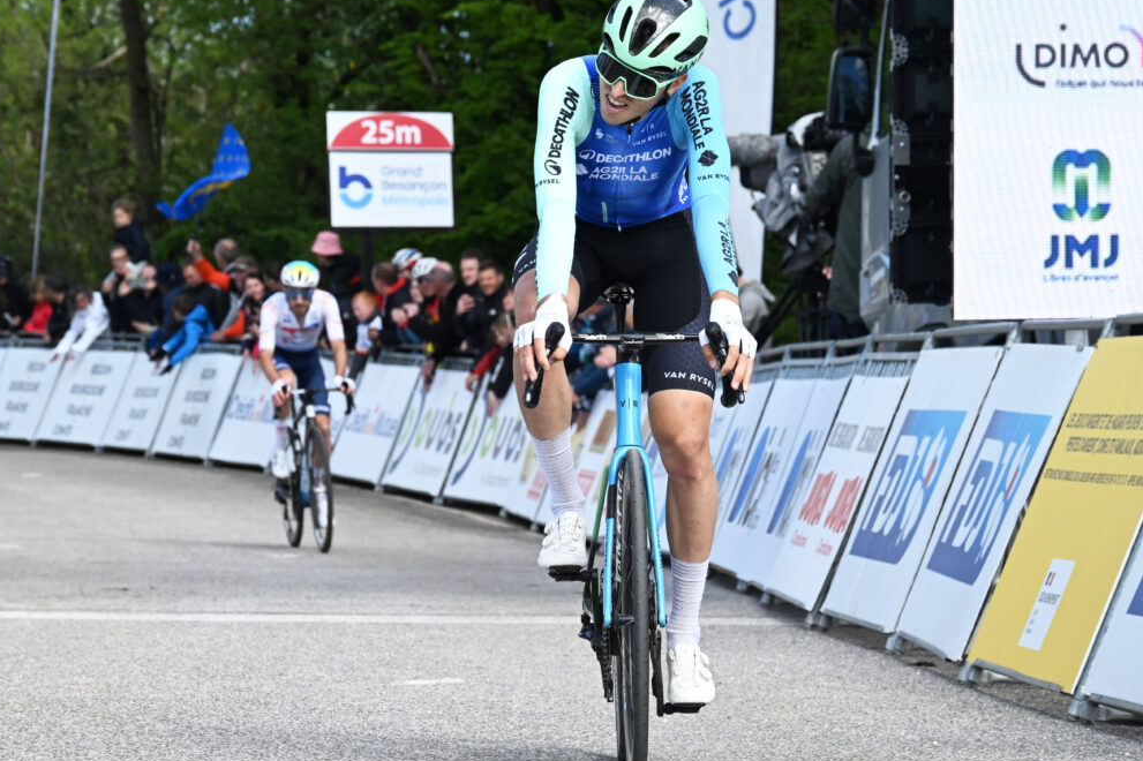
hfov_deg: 11.1
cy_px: 376
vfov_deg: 7.4
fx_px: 5903
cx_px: 572
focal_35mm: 186
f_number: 8
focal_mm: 120
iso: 1000
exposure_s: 1/1250
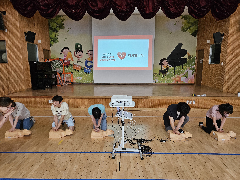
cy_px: 90
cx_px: 120
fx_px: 159
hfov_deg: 73.9
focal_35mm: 23
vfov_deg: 58.9
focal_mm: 5.4
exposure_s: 1/120
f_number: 1.8
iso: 250
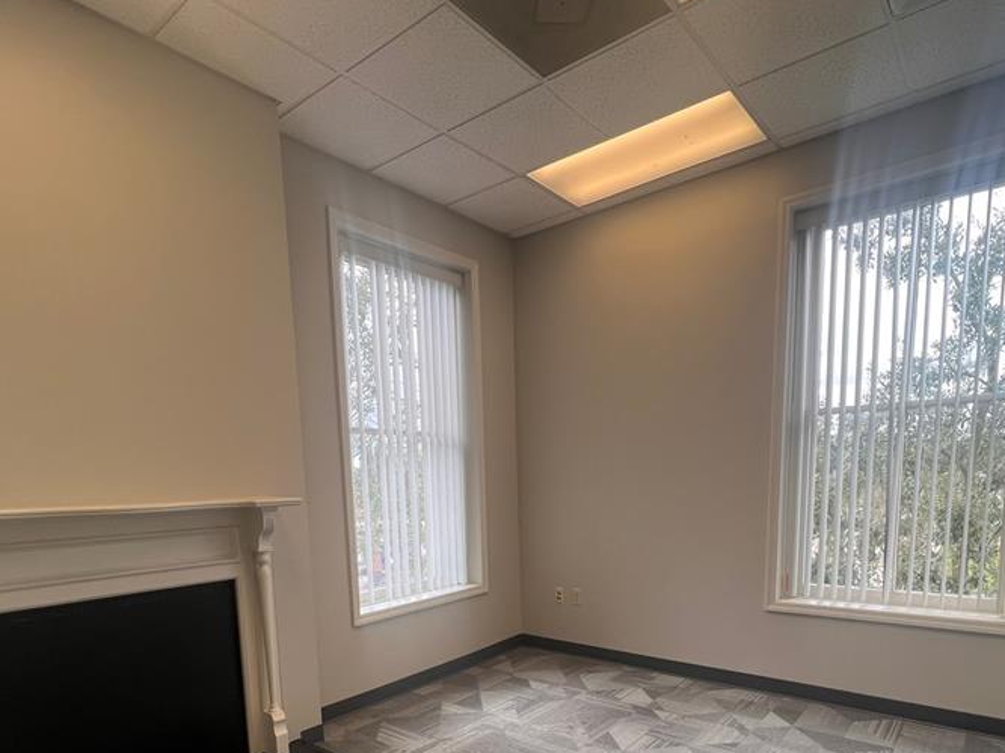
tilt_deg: -7.5
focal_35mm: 20
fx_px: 580
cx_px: 506
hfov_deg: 81.8
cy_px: 567
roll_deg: +0.7
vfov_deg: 62.1
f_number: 1.8
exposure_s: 1/120
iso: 40
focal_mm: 1.57
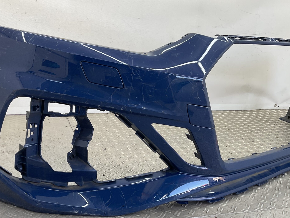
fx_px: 335
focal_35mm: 40
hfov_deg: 46.7
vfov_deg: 35.8
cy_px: 131
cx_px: 131
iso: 25
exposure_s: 1/120
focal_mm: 3
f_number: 1.8
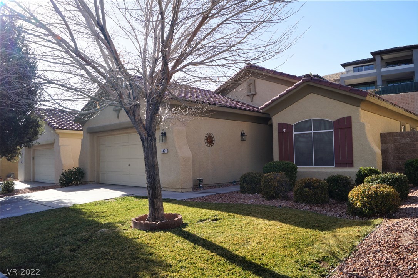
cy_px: 139
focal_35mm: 27
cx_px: 209
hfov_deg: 67.4
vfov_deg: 47.8
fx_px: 313
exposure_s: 1/80
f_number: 13
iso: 100
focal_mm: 18
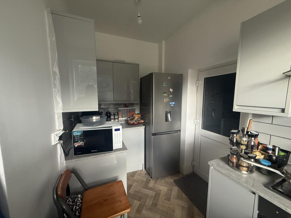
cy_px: 109
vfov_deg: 85.7
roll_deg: -0.6
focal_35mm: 14
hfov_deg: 102.1
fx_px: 118
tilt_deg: -4.6
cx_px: 146
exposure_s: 1/99
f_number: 2.2
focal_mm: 2.22
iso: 320
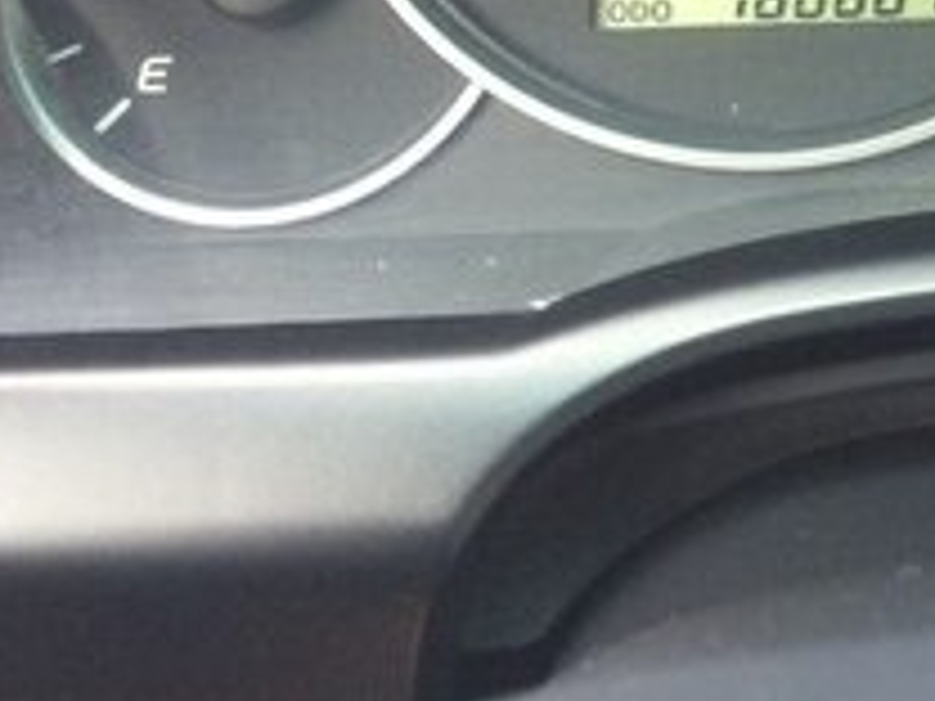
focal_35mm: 92
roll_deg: +0.1
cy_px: -402
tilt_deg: -17.1
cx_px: 1218
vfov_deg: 14.7
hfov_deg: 19.6
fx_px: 2485
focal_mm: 4.15
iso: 100
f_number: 2.2
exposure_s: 1/33
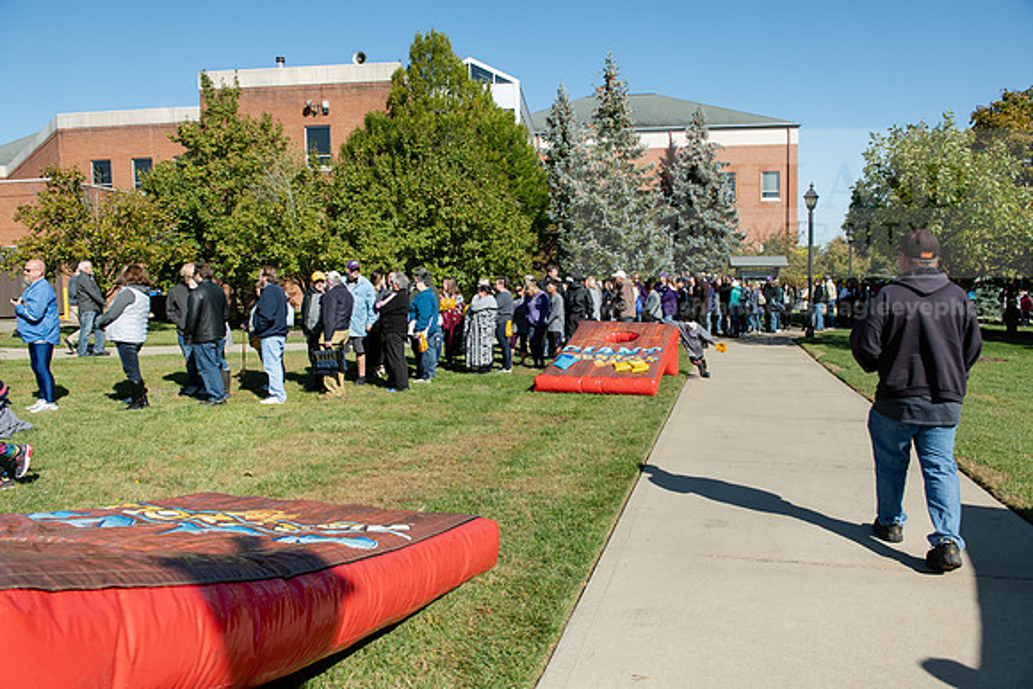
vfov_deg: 48.0
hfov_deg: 67.4
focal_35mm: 27
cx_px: 516
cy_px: 344
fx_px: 775
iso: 400
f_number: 7.1
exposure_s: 1/1000
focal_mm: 27
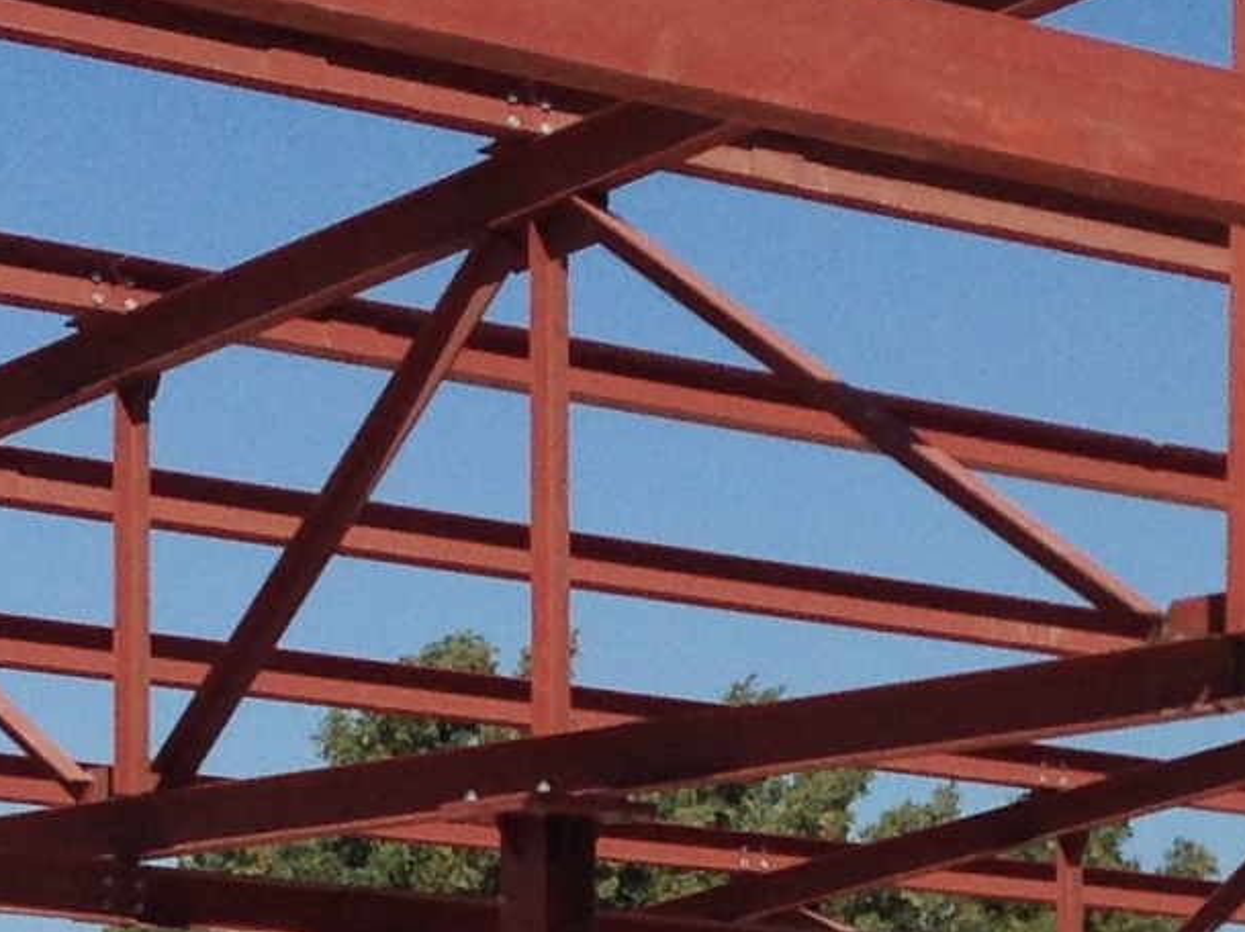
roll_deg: -0.1
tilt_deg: -0.5
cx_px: 681
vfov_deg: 8.1
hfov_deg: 11.2
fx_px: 6362
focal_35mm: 177
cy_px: 1541
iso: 50
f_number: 2.4
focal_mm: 4.12
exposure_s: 1/3012
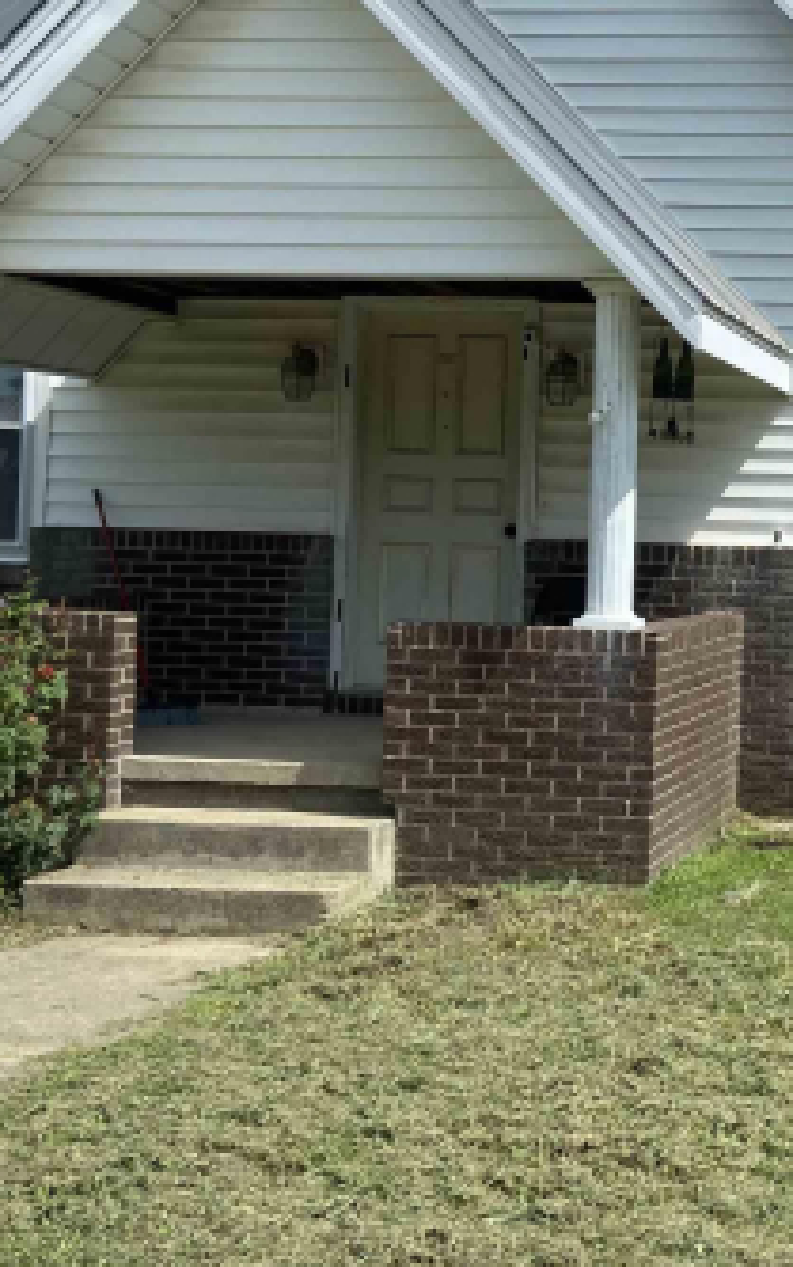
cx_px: 871
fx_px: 1900
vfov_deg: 36.7
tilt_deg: +0.9
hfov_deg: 22.3
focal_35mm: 55
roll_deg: -2.3
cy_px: 501
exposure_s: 1/2410
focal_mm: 4.25
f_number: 1.8
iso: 32
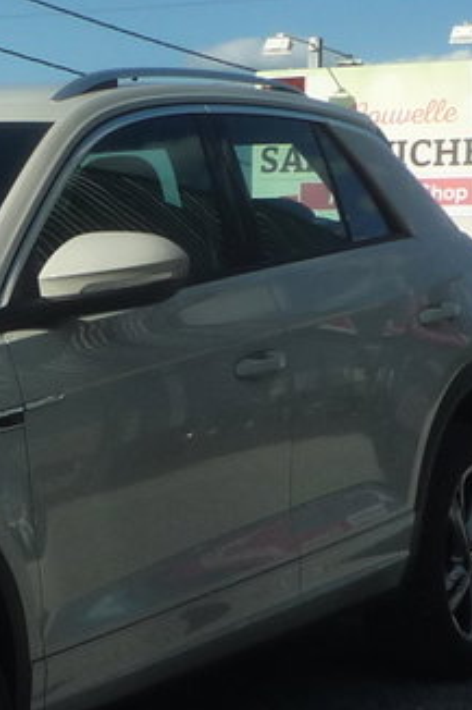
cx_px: -222
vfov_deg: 18.6
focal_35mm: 110
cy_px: 388
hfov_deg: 11.9
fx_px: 2165
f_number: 5
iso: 100
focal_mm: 4.4
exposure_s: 1/800
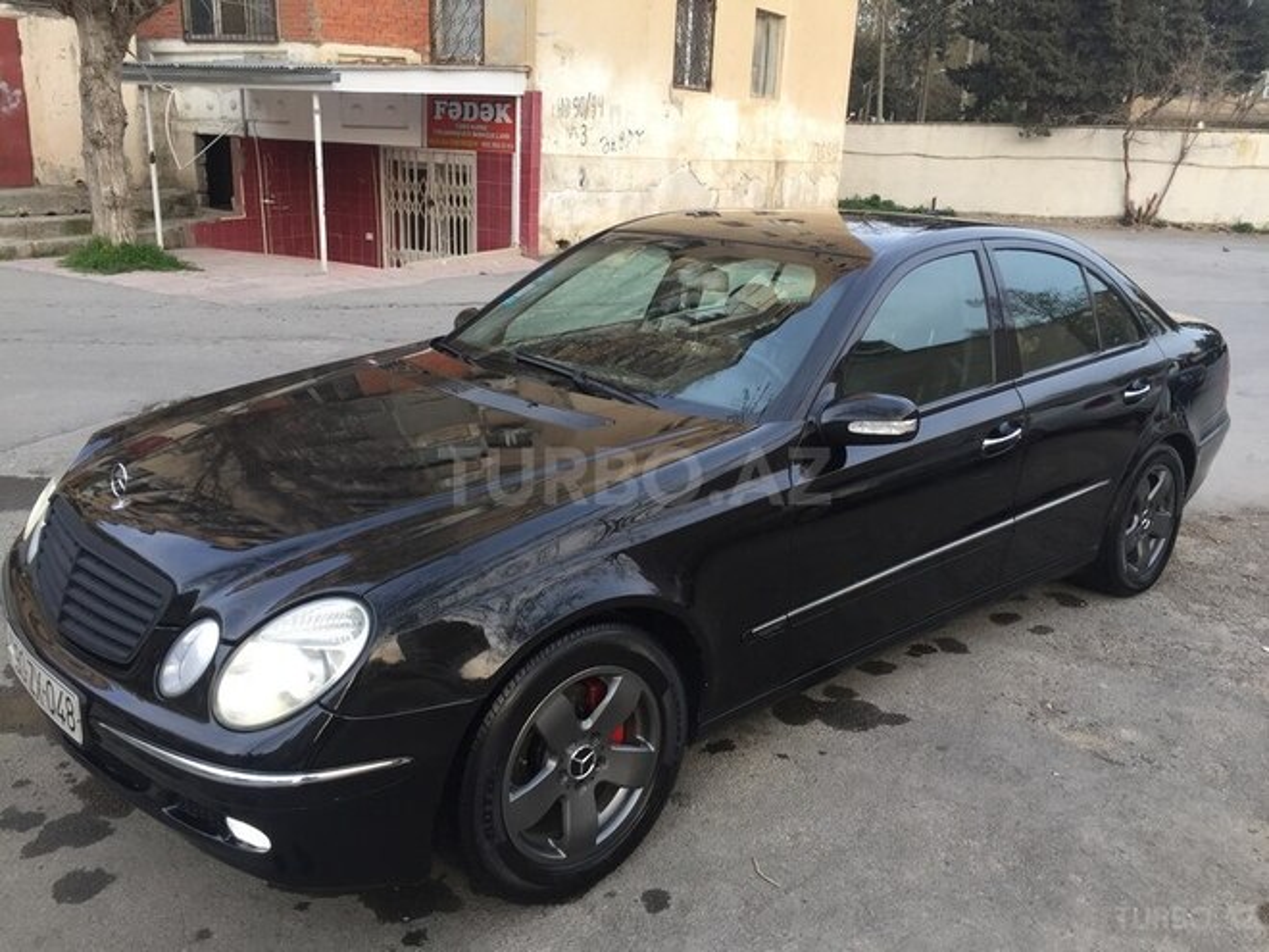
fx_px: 1063
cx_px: 634
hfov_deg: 61.7
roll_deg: -3.8
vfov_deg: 48.2
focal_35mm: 29
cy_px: 476
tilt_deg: -16.6
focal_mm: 4.15
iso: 50
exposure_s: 1/100
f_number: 2.2
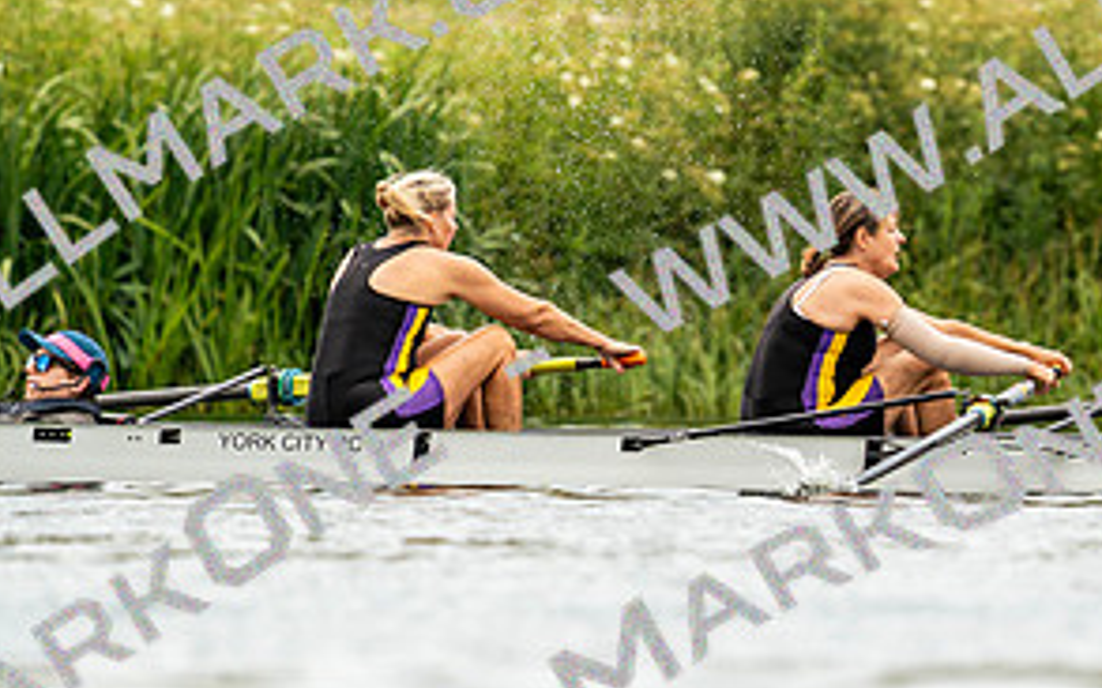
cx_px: 1076
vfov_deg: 1.2
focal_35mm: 1141
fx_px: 34261
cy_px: 344
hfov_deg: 1.8
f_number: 6.3
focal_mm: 565
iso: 500
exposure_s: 1/2000
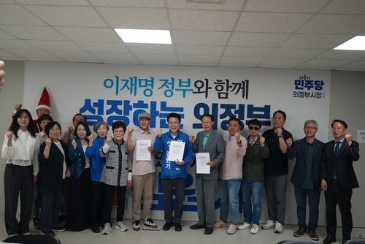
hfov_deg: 57.9
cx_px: 182
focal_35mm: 32
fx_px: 330
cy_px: 122
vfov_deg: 40.6
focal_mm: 32.5
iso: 8000
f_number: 4
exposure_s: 1/160
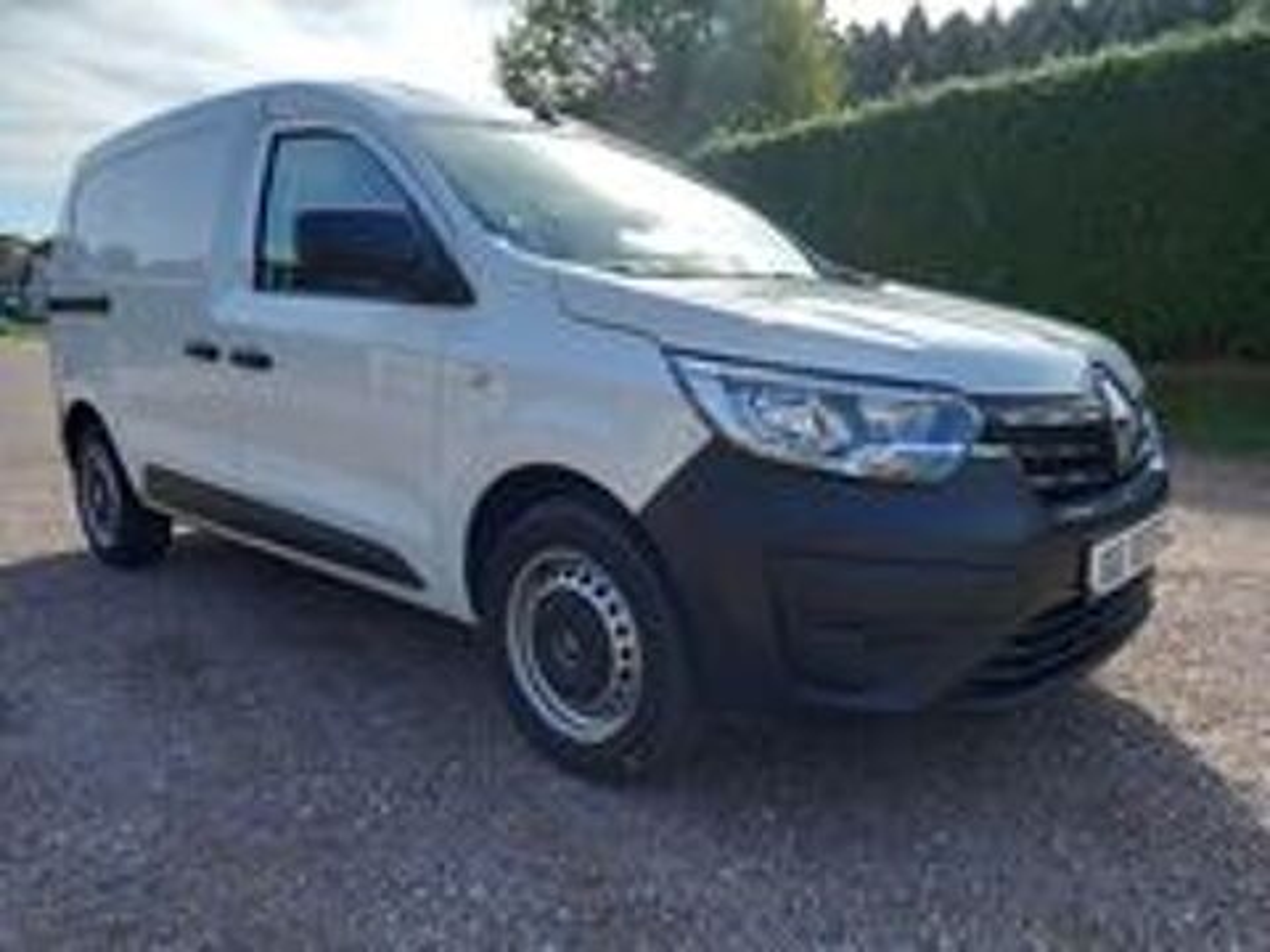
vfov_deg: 54.9
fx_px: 917
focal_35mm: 25
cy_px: 476
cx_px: 635
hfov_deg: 69.4
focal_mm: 4.6
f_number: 2
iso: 25
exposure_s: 1/182
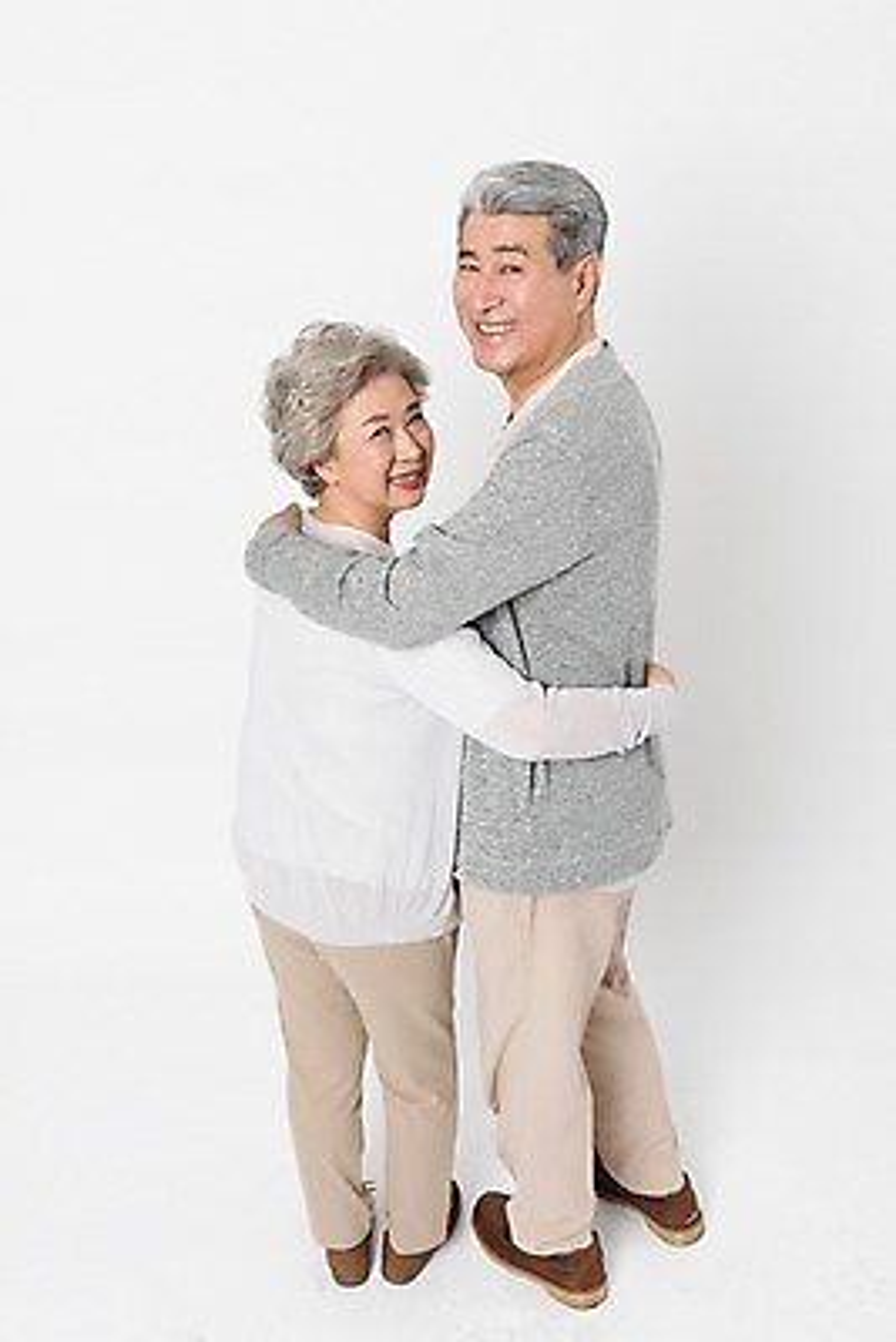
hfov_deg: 30.5
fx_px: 1641
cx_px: 448
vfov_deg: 44.5
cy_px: 671
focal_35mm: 44
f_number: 11
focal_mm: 44
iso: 100
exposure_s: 1/125
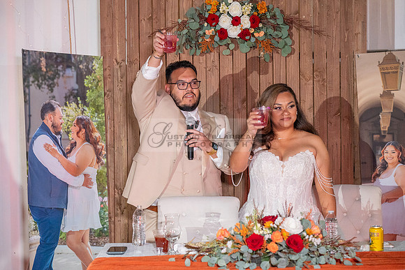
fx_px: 778
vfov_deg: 19.7
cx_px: 202
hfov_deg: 29.2
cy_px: 135
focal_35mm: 69
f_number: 4
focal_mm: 67
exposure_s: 1/160
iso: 3200
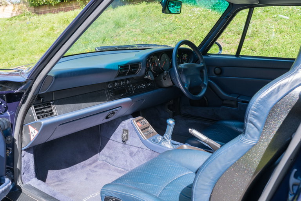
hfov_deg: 54.4
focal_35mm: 35
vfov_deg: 37.9
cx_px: 150
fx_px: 293
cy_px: 100
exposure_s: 1/8
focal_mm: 35
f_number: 10
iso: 100
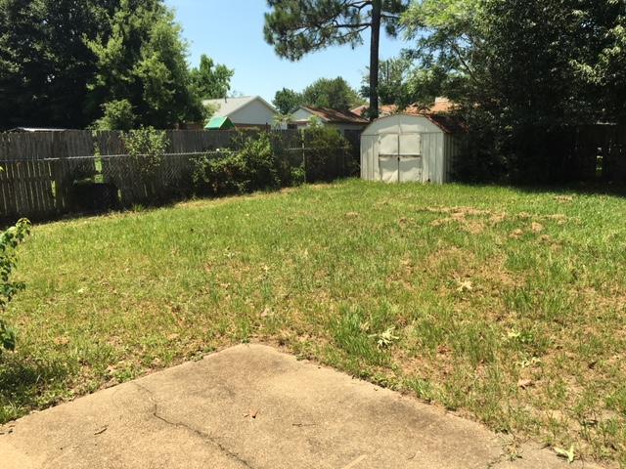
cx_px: 313
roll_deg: -0.1
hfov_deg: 61.7
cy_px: 234
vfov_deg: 48.2
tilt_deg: -10.1
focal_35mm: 29
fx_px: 524
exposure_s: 1/1026
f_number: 2.2
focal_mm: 4.15
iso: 25
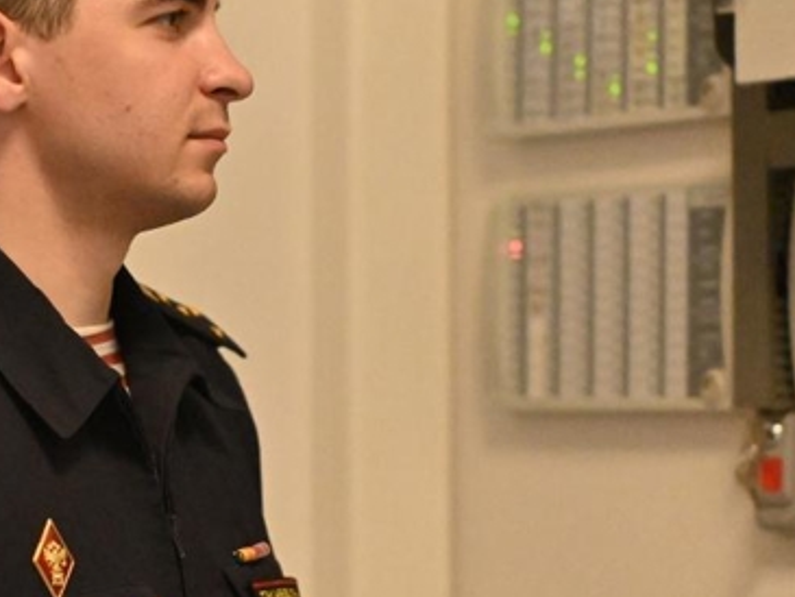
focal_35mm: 163
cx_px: 259
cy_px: 351
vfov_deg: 9.1
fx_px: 3744
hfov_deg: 12.1
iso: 6400
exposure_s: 1/4000
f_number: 1.8
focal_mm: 55
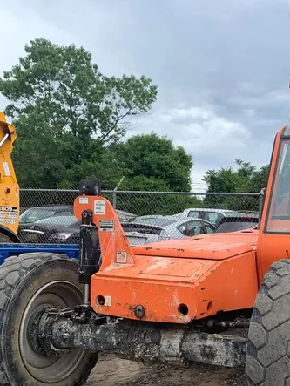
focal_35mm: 43
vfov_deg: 42.7
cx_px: 235
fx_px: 480
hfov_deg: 32.6
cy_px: 282
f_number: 1.8
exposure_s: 1/643
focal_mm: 4.25
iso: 25
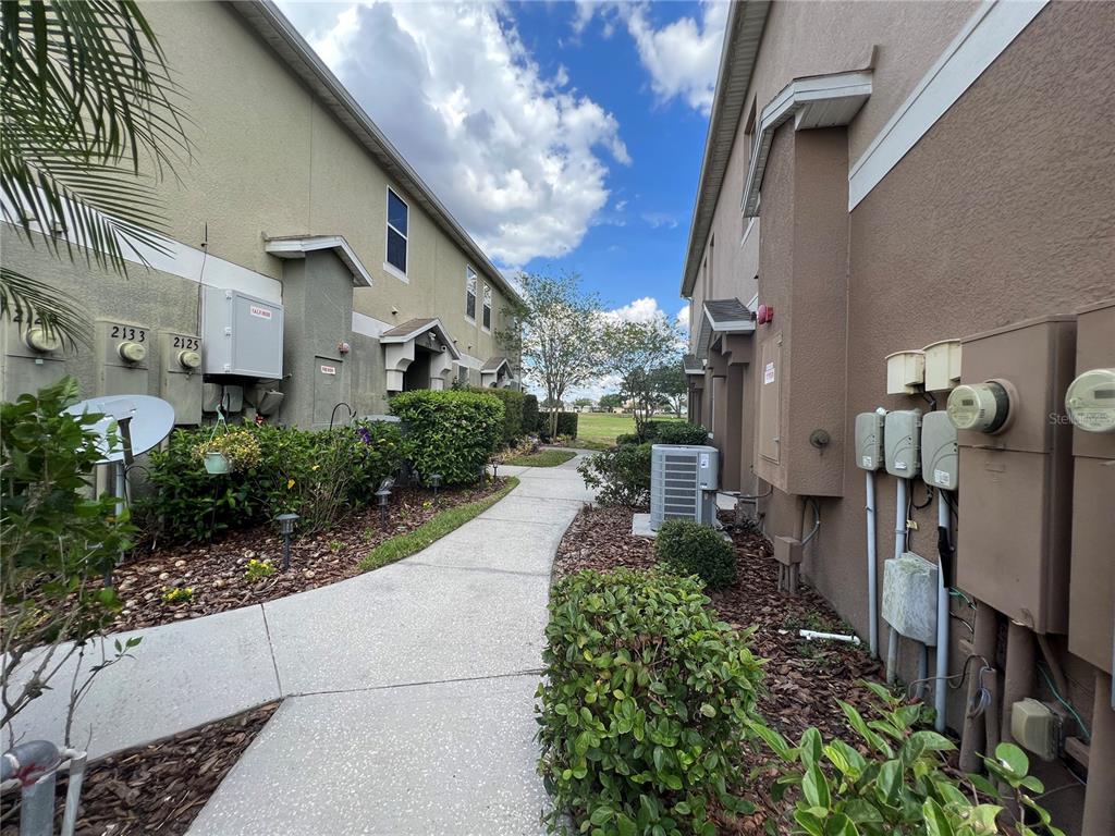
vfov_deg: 89.9
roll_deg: -0.6
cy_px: 418
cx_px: 558
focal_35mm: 13
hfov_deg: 106.2
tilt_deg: -0.1
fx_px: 419
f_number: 1.8
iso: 32
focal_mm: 1.57
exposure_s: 1/564
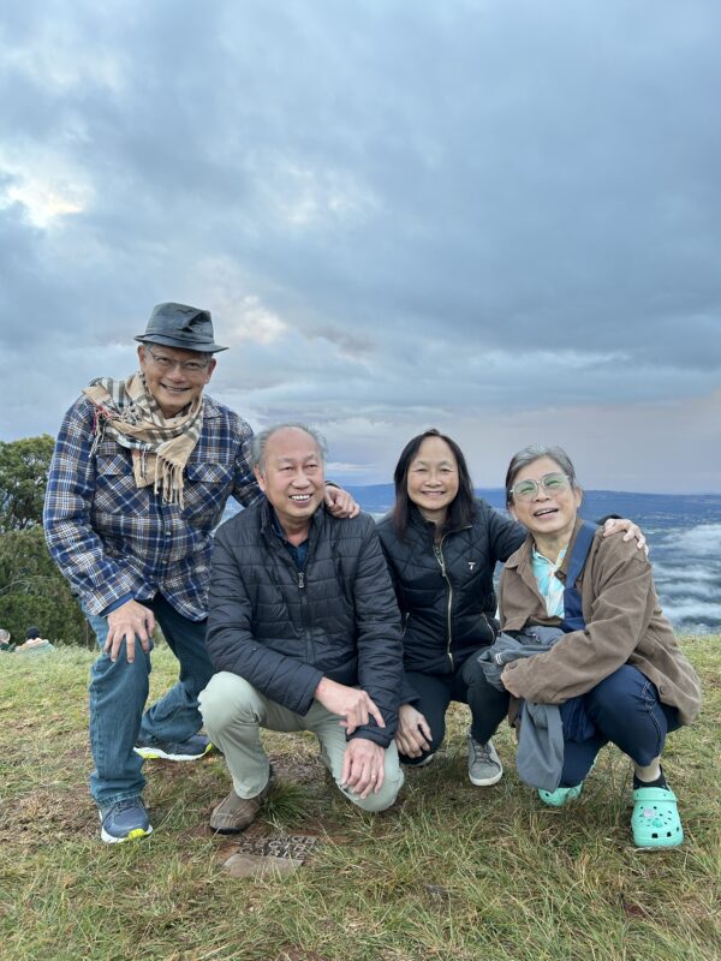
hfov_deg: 53.1
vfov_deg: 67.3
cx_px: 360
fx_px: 722
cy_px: 480
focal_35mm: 26
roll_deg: -1.4
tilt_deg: -1.2
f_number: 1.5
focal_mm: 5.7
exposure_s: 1/121
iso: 50
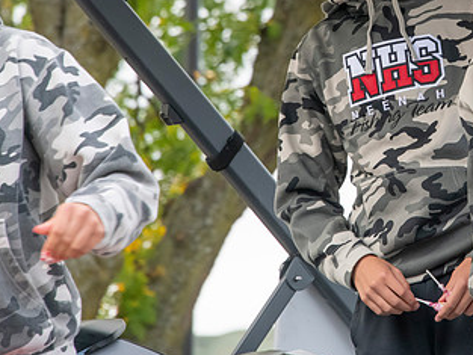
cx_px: 434
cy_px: 70
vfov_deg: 2.8
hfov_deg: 3.7
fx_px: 7313
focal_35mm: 535
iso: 3200
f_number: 11
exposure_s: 1/250
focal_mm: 300
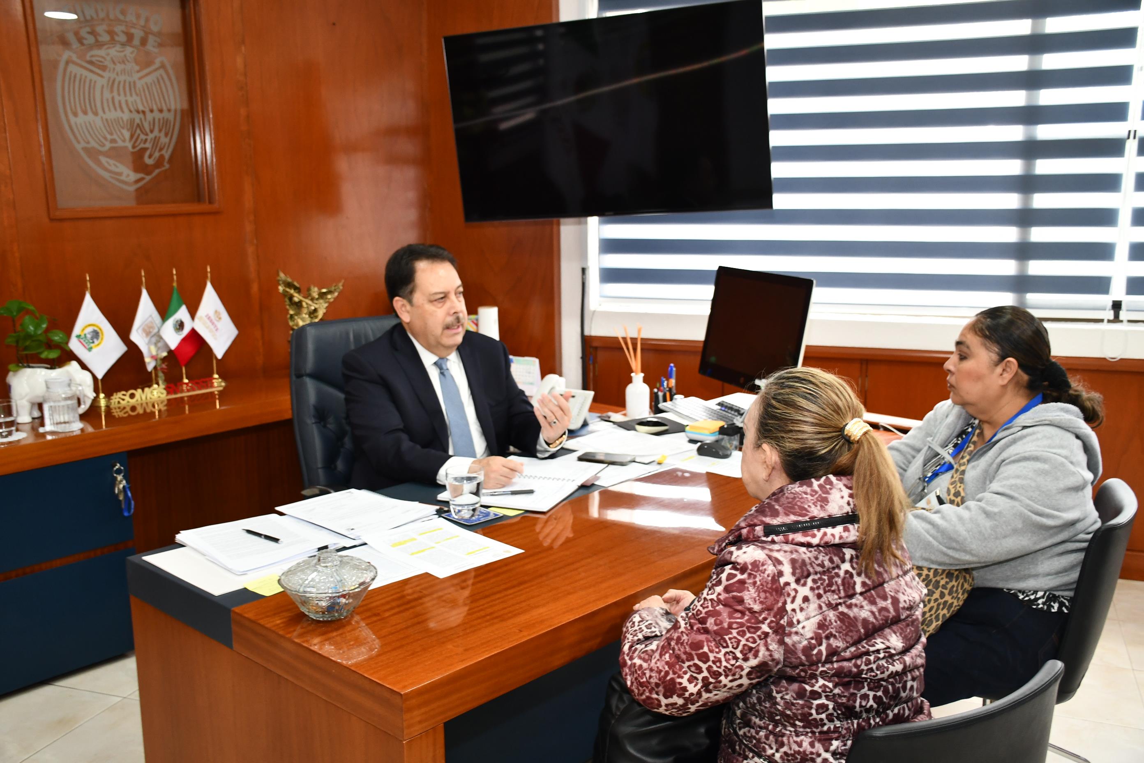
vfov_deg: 38.9
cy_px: 382
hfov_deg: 55.8
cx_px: 572
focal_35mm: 34
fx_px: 1080
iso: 900
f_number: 4
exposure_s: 1/60
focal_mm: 23
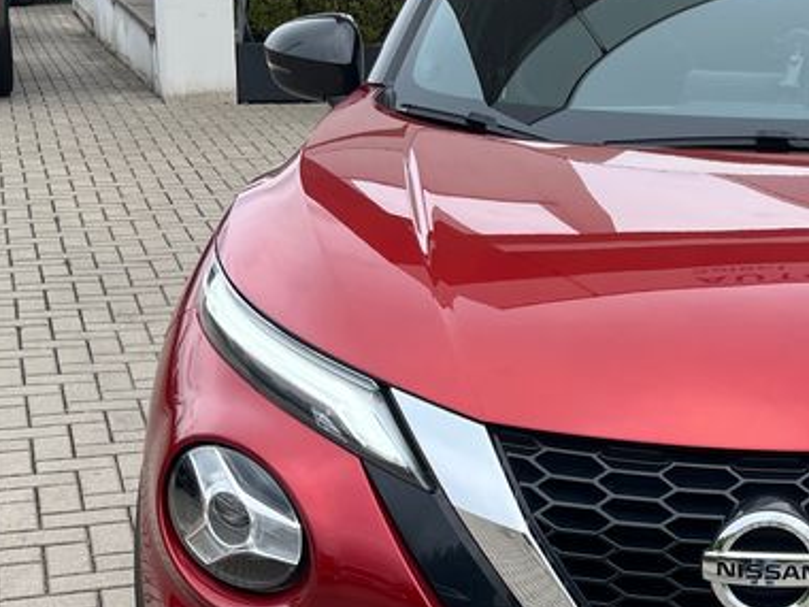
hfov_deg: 26.9
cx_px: 709
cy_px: 411
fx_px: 1636
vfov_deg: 20.9
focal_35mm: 70
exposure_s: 1/1009
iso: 50
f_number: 1.6
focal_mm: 5.1
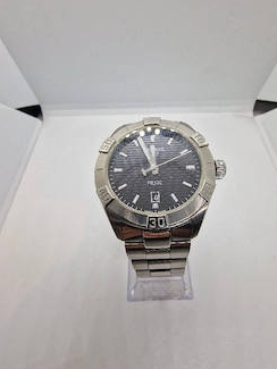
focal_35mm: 16
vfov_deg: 94.4
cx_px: 151
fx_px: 171
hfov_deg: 78.0
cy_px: 192
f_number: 2.2
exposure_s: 1/164
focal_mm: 2.2
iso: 50
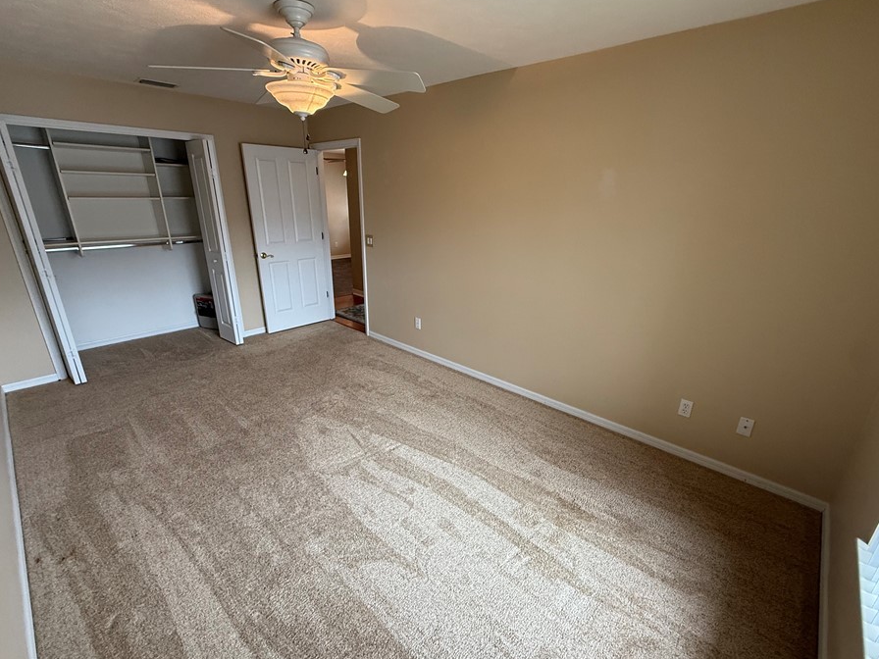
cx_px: 440
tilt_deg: -20.4
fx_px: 406
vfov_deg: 78.1
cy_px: 338
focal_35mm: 16
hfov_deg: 94.5
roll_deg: -0.8
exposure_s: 1/120
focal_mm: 2.22
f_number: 2.2
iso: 250
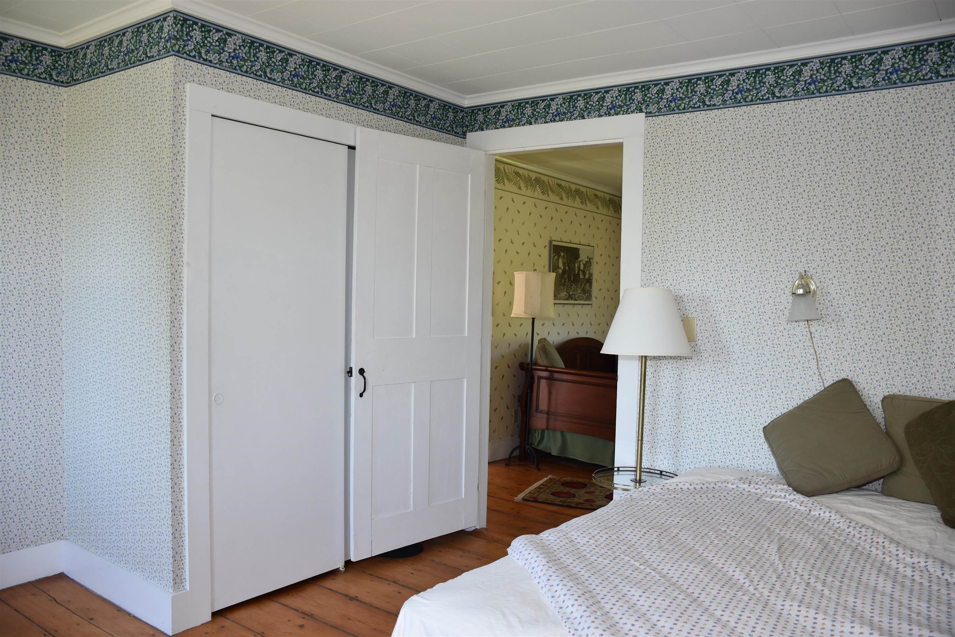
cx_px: 478
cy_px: 318
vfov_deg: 47.9
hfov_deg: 67.4
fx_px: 716
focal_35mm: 27
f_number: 4
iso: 320
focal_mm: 18
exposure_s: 1/60
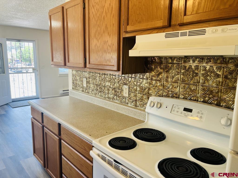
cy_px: 89
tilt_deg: -9.9
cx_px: 119
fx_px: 179
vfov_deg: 53.1
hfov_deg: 67.3
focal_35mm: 26
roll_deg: -1.0
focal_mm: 5.7
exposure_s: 1/120
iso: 64
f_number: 1.5
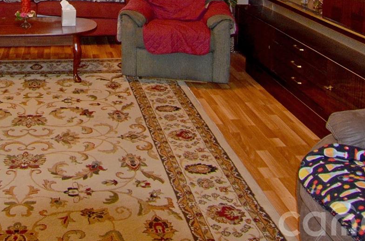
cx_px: 82
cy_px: -56
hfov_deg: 40.5
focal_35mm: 47
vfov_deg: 25.3
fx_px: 475
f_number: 4
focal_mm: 12
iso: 800
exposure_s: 1/60
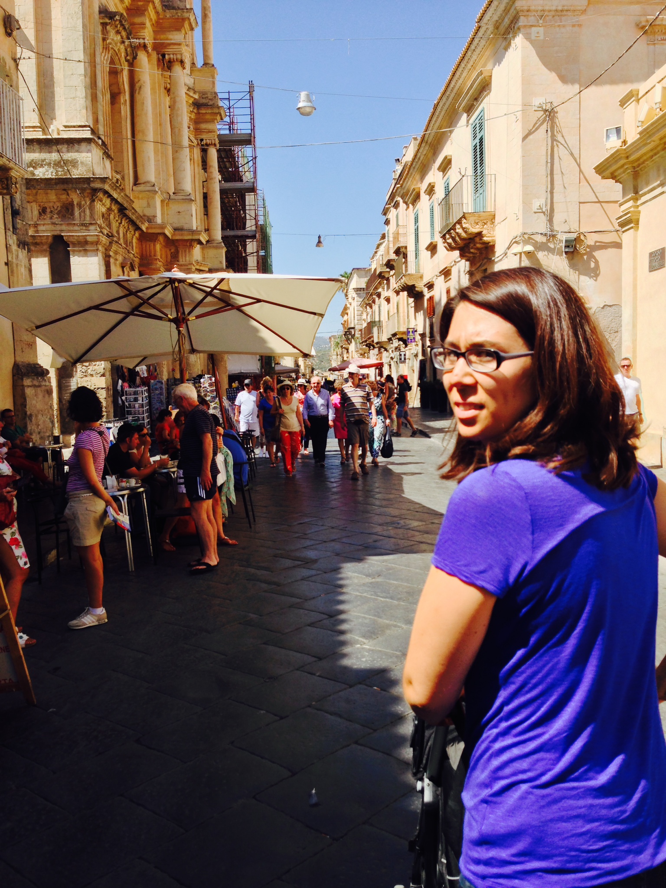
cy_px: 444
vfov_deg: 55.4
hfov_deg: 42.9
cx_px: 333
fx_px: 847
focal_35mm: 33
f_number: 2.4
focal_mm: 4.12
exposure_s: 1/1153
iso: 50
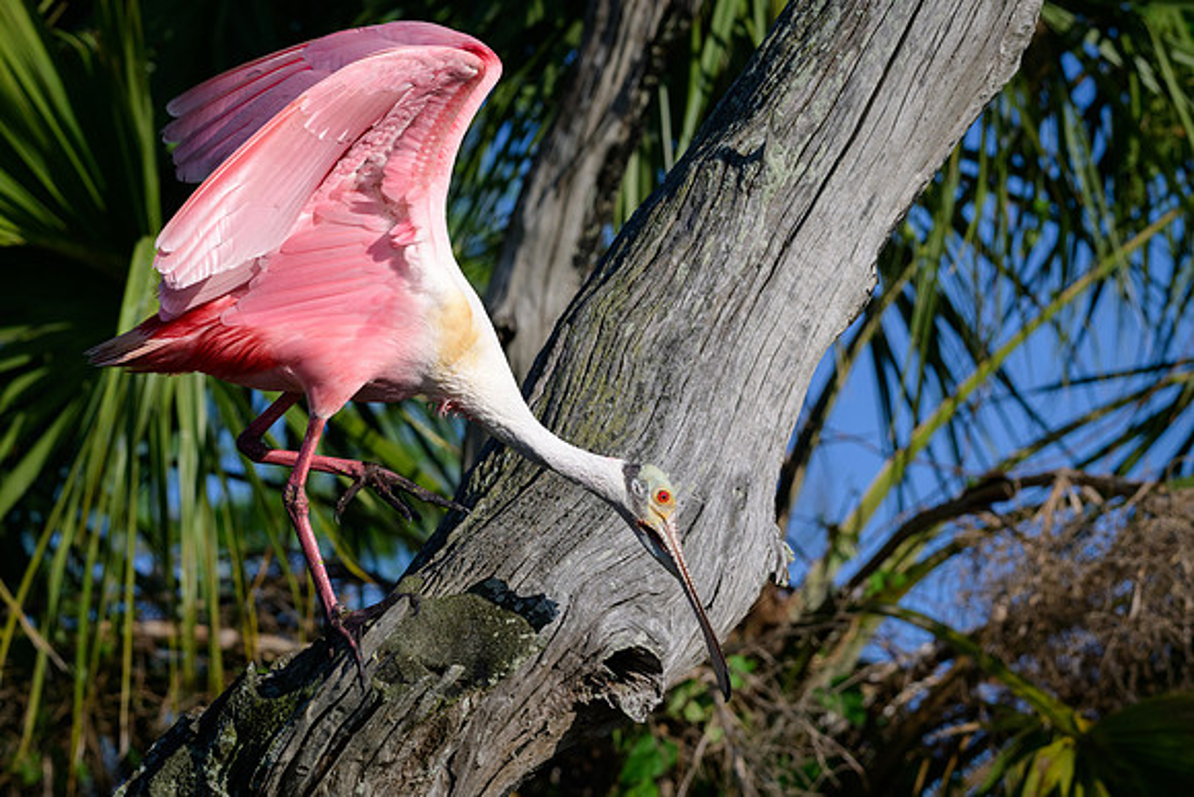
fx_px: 9087
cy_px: 433
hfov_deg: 7.5
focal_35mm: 274
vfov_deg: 5.0
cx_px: 649
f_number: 11
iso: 800
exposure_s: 1/2000
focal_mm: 252
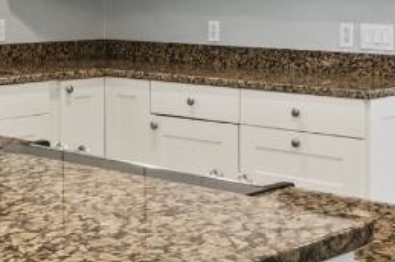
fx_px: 953
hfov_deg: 23.2
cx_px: 99
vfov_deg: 15.4
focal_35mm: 87
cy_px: 0
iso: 400
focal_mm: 10
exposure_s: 1/20
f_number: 8
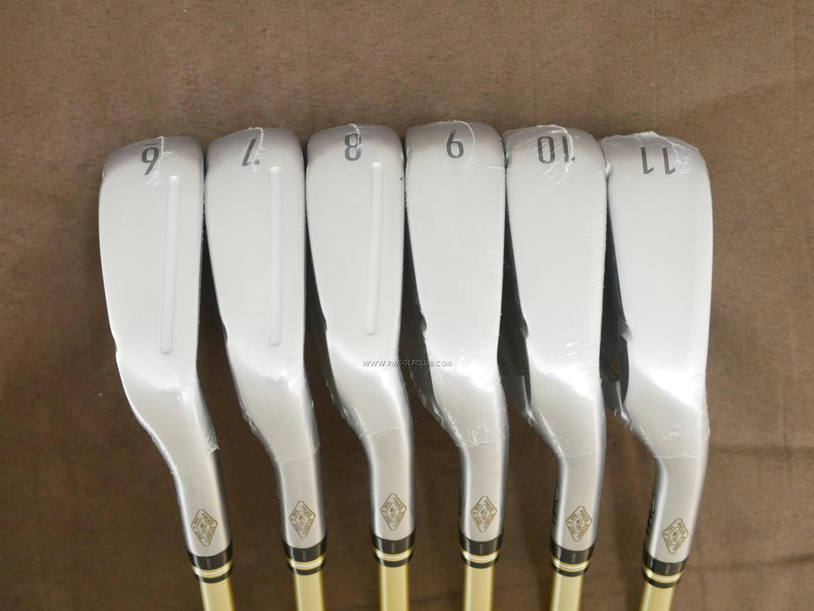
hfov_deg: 38.2
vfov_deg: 29.1
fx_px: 1176
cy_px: 306
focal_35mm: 50
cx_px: 407
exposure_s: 1/15
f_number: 4.5
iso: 1600
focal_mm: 25
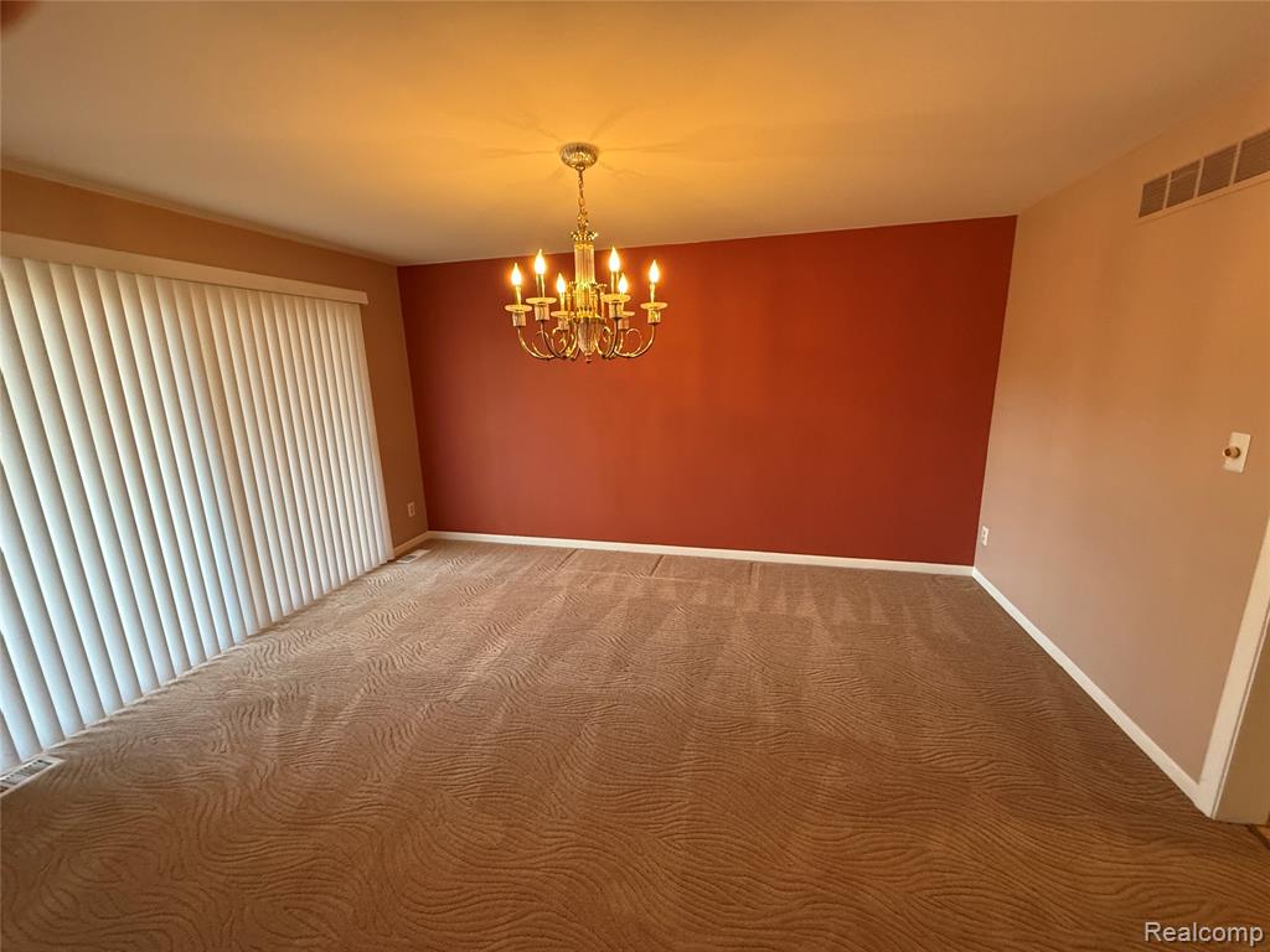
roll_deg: +3.3
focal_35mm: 14
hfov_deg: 102.1
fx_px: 514
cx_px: 635
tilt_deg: -11.3
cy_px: 476
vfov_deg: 85.7
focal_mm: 2.22
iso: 320
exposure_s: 1/60
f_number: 2.2
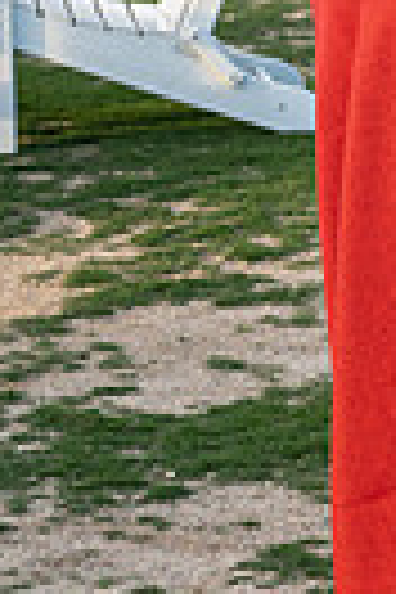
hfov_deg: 5.7
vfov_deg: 8.7
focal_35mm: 238
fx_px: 3927
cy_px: 279
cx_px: 664
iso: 100
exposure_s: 1/40
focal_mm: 70
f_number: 9
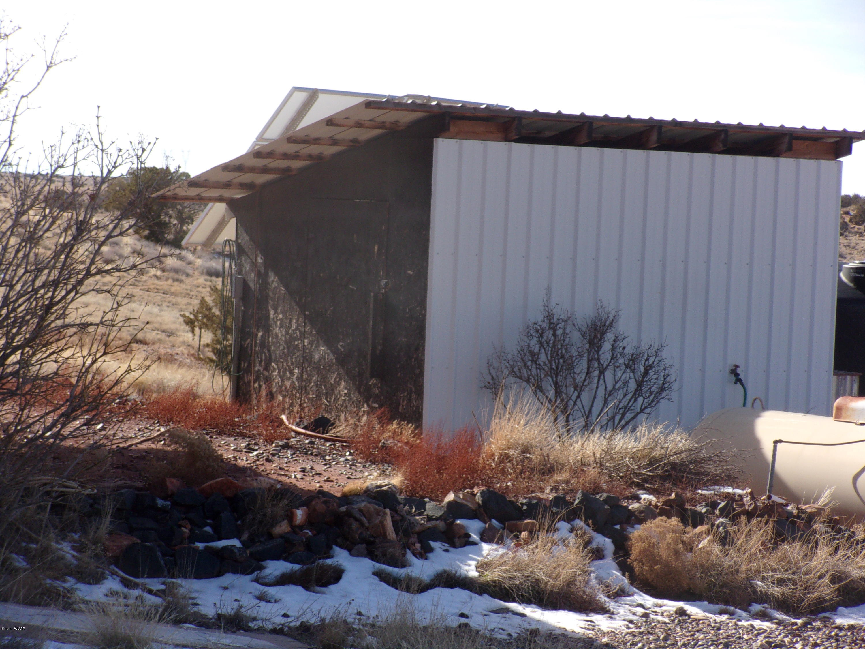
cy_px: 324
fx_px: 2874
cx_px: 432
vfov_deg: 12.9
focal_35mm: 115
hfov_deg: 17.1
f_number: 6.2
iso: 80
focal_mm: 20.6
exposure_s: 1/300
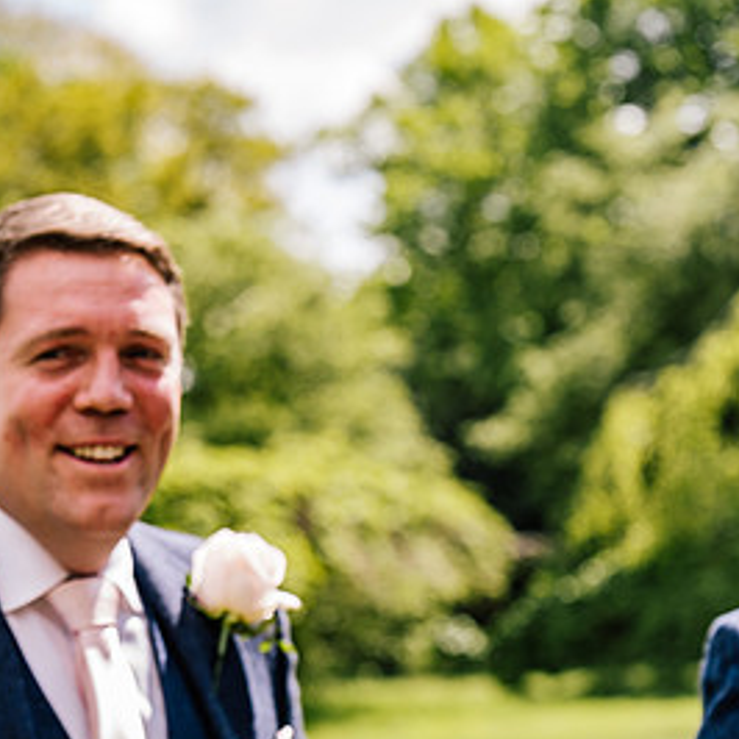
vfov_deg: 12.7
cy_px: 424
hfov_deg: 12.5
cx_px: -53
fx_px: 3309
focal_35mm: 137
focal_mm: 74
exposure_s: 1/320
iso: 125
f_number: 4.5
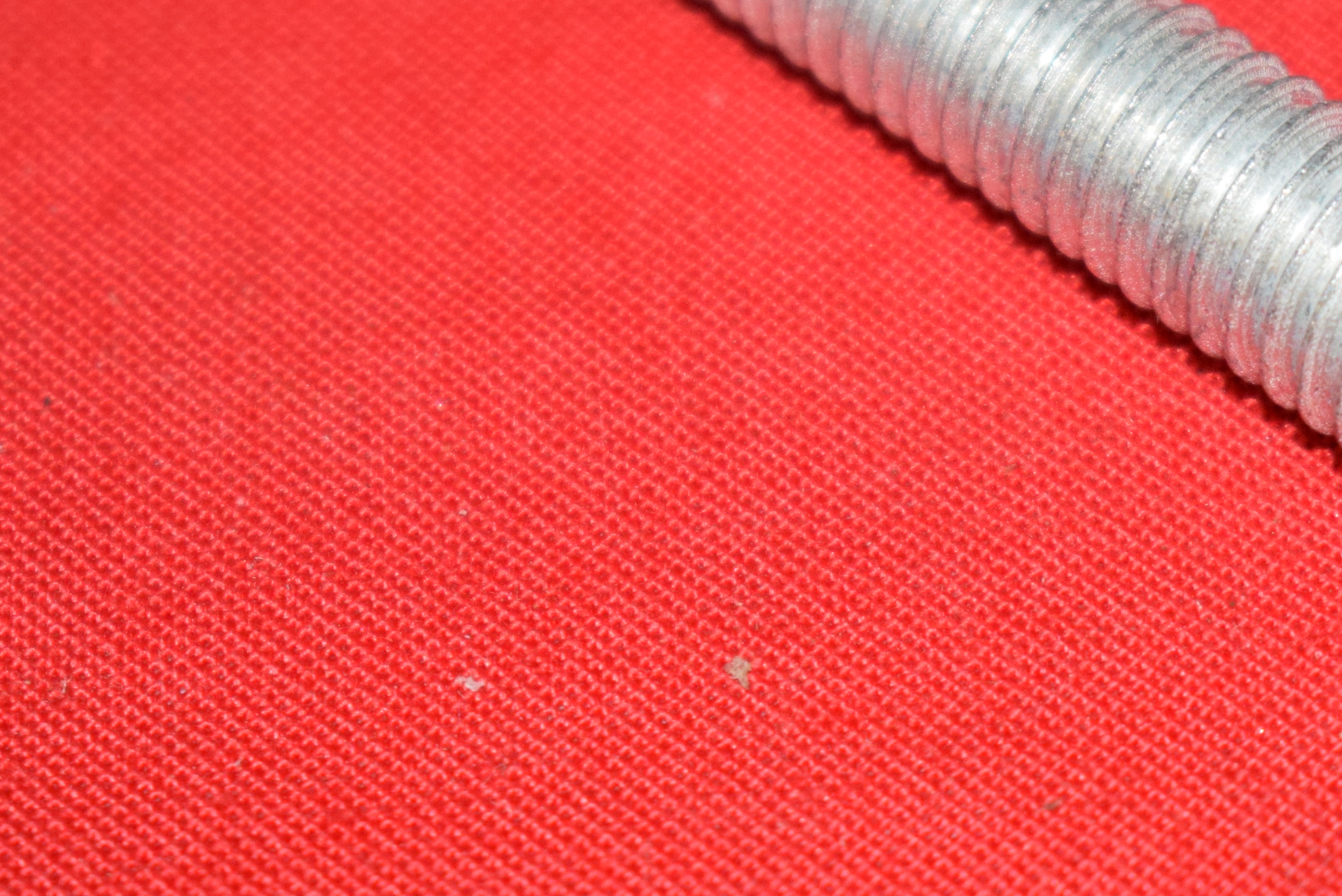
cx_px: 1167
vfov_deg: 7.9
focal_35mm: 173
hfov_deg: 11.8
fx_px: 6452
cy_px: 58
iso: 1250
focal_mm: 55
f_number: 5.6
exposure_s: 1/200
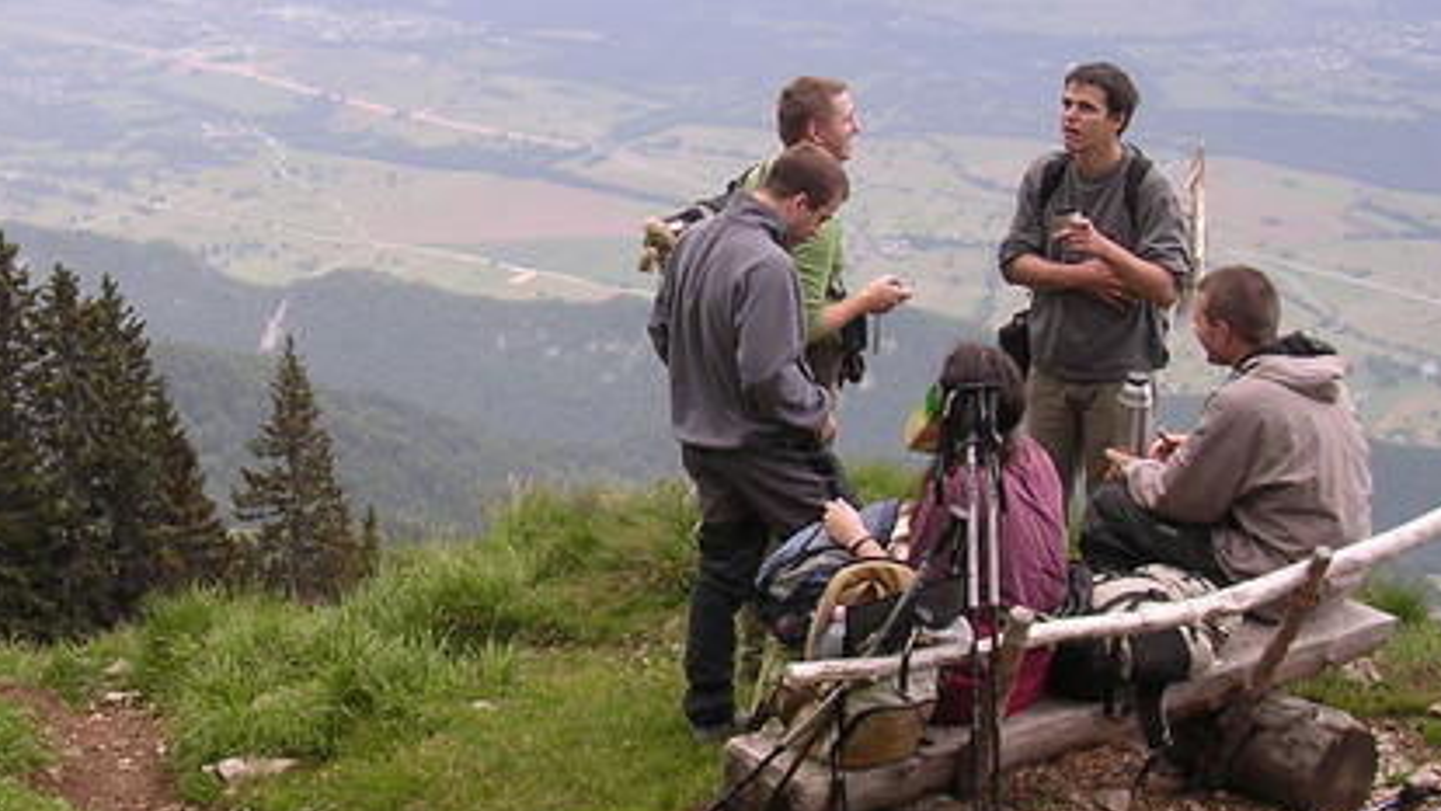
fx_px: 2446
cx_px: 425
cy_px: 383
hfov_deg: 32.4
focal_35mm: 64
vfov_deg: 18.8
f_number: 2.8
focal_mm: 5.8
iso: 100
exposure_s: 1/168
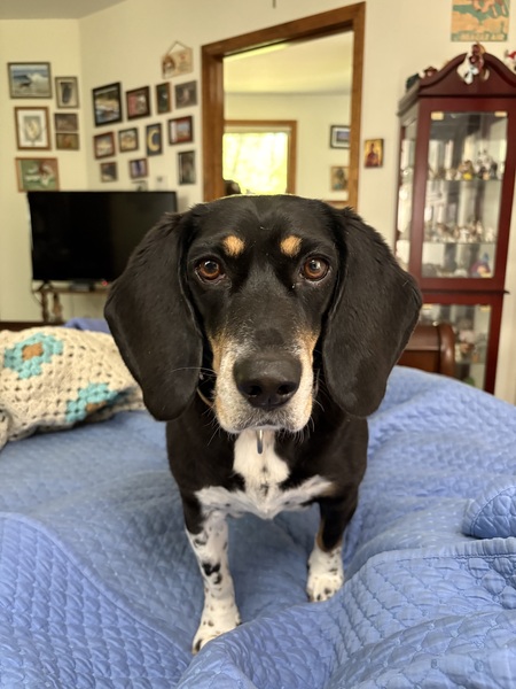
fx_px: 517
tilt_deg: -10.3
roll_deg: +1.3
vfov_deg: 67.3
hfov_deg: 53.1
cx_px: 258
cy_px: 344
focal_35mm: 26
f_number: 1.6
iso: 500
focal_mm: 5.96
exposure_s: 1/60
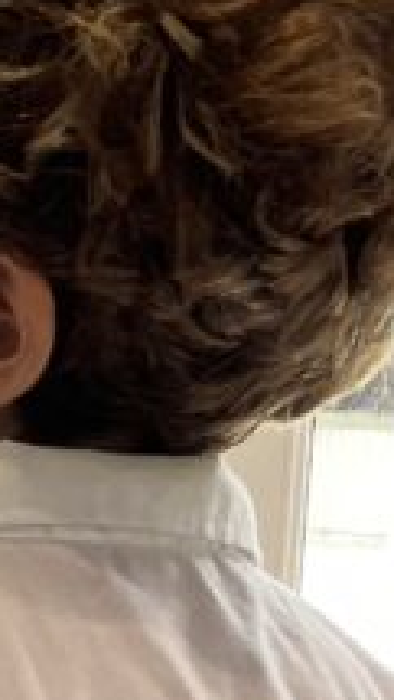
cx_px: -690
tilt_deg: -7.6
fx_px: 2506
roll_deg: -2.3
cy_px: 697
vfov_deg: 15.6
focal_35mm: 135
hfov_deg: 8.0
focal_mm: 5.1
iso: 80
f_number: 1.6
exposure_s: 1/121
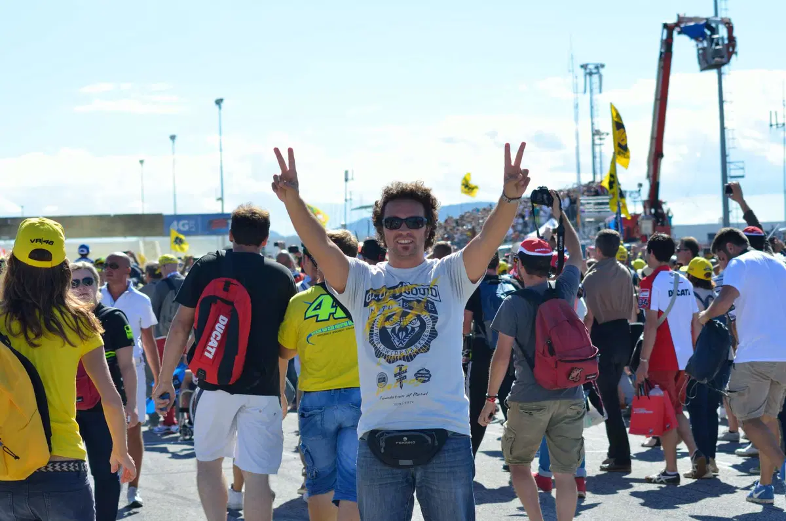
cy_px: 260
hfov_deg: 19.5
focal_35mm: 105
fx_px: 2288
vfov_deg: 13.0
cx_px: 393
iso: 400
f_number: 6.3
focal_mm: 70
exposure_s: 1/1600
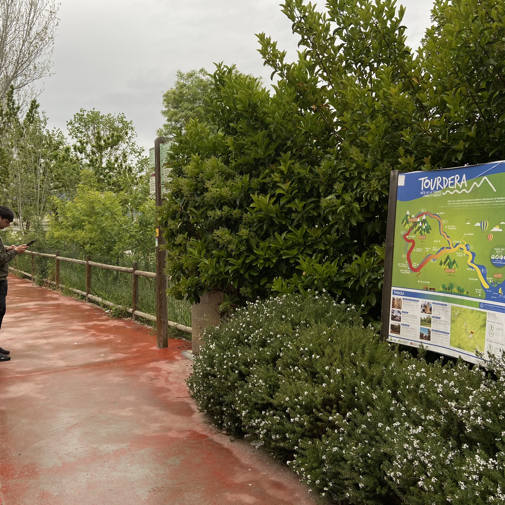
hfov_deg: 52.5
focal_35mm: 31
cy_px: 255
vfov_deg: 52.5
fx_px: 512
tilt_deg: -3.6
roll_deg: -1.8
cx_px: 244
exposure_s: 1/414
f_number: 1.8
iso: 32
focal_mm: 4.25
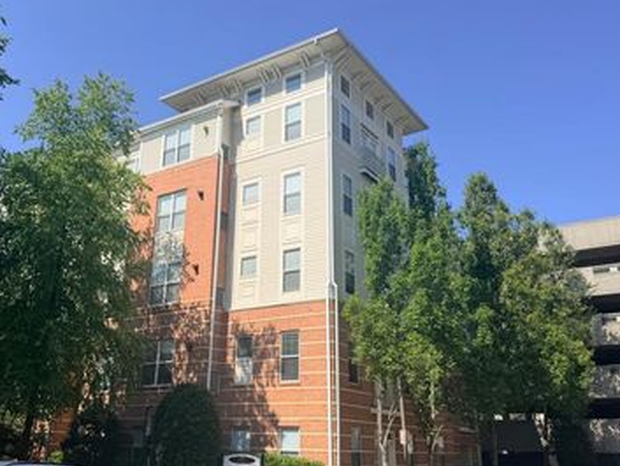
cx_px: 270
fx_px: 609
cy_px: 207
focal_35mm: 34
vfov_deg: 41.8
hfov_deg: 53.8
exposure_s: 1/4975
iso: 80
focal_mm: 6.76
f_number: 1.78
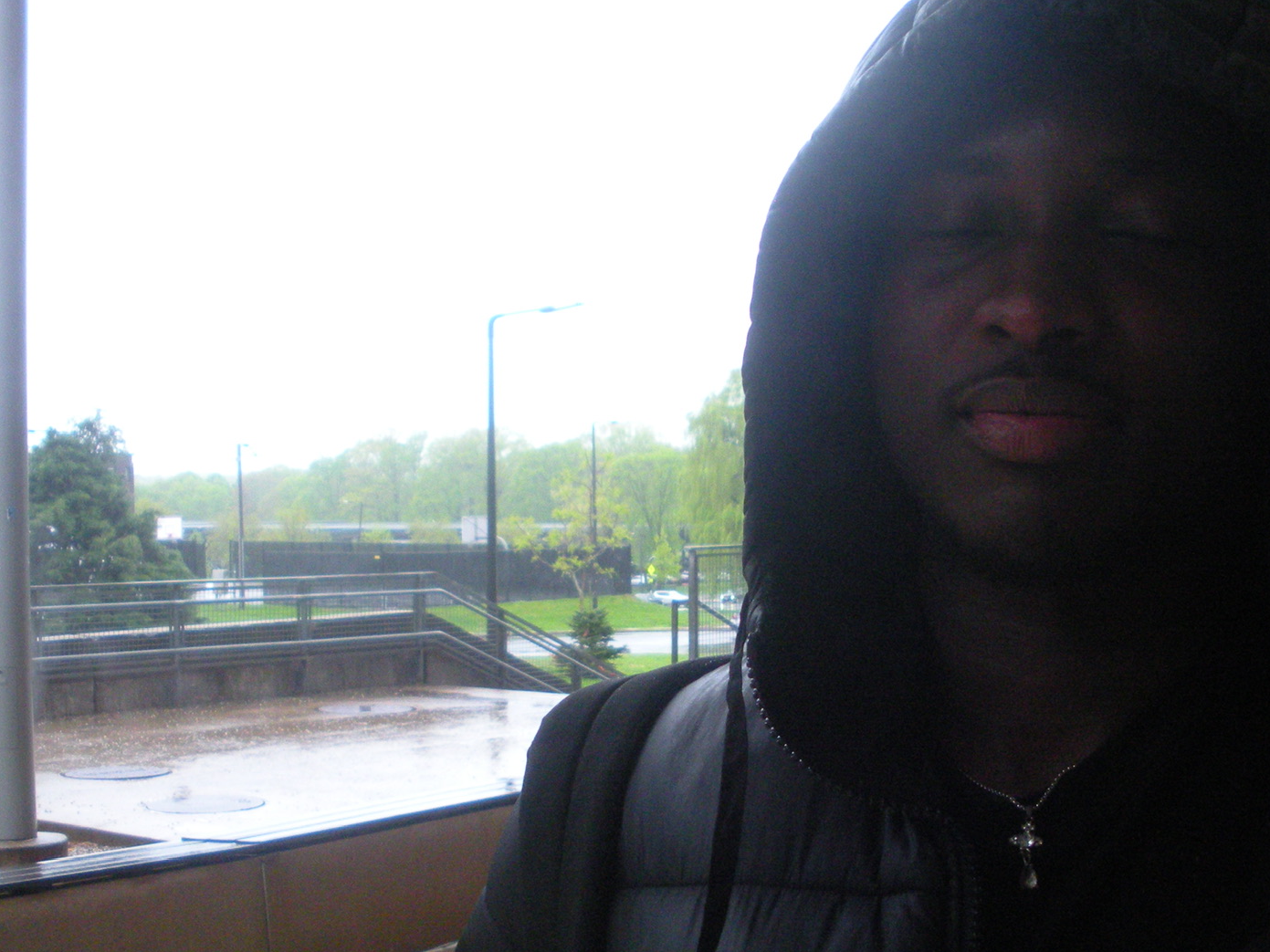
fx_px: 1944
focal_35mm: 53
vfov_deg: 27.4
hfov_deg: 36.1
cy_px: 612
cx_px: 739
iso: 285
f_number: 3.5
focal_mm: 6.3
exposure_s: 1/65
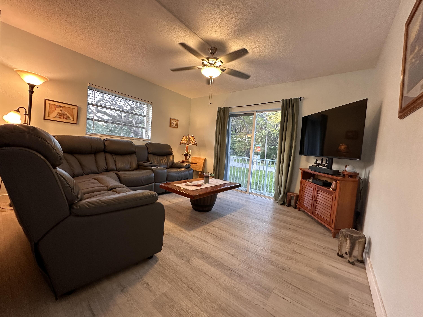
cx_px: 212
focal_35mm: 14
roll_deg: -4.3
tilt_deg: -3.4
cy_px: 158
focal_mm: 2.22
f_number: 2.2
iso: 250
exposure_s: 1/60
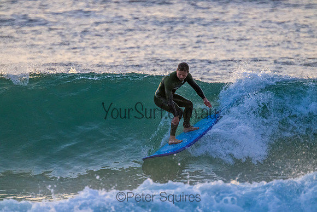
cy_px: 106
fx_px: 7046
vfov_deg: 1.7
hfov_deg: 2.6
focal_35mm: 800
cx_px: 158
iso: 4500
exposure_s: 1/1250
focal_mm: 800
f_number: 11
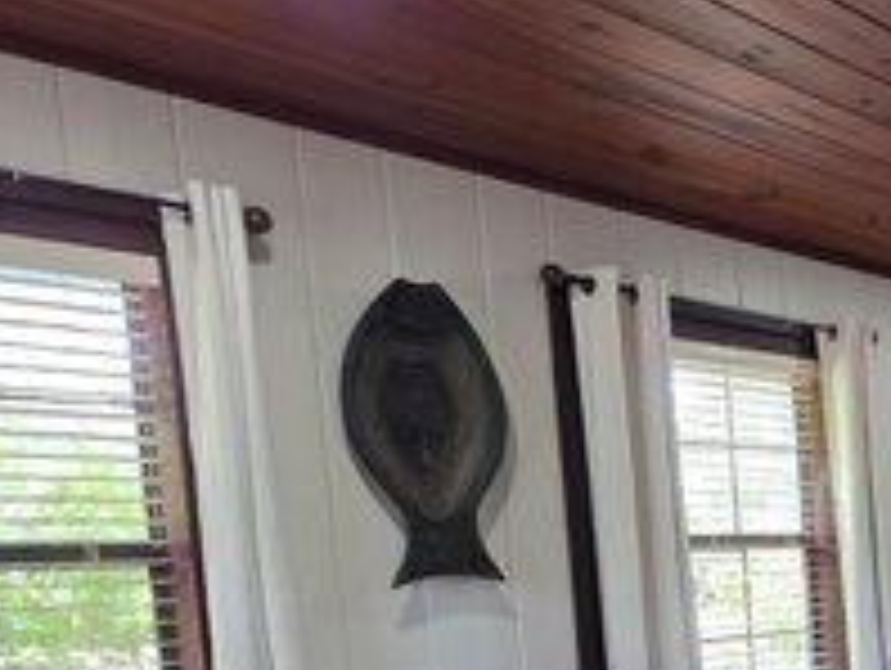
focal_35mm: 42
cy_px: 630
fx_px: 1082
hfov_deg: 32.5
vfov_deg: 32.3
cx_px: 1179
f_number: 1.9
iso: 200
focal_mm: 2.2
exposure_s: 1/60
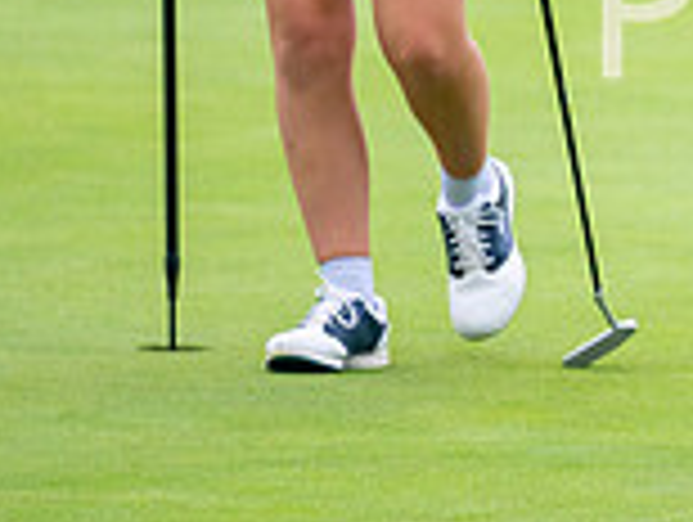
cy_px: -205
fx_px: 21775
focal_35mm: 1086
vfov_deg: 1.4
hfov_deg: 1.8
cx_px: 1184
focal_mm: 300
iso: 400
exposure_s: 1/2000
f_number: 4.5
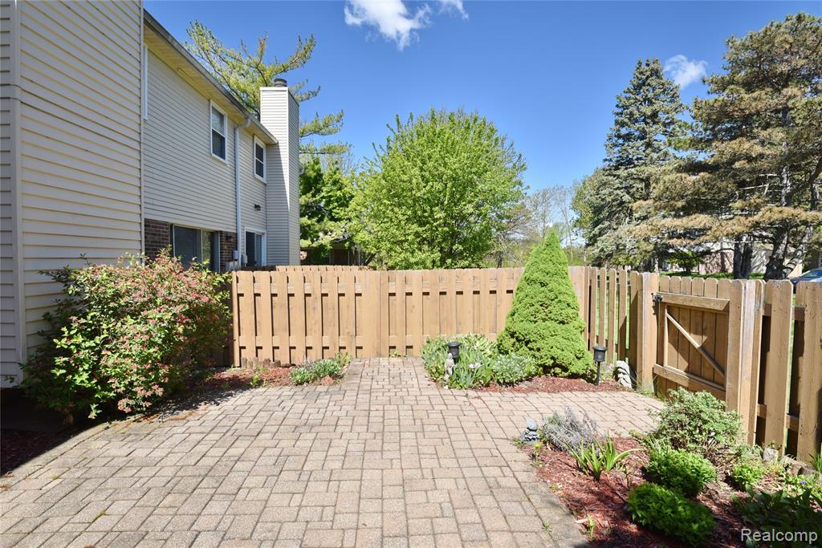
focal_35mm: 17
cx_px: 411
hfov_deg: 93.3
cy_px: 274
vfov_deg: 70.5
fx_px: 388
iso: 100
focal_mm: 17
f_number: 9
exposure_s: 1/200
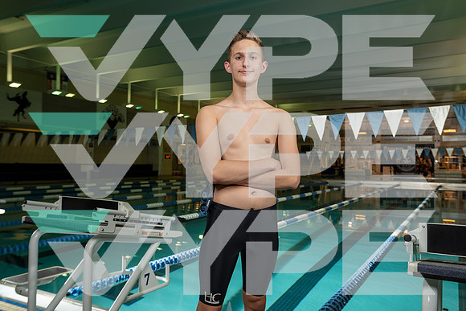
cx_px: 233
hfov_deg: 60.3
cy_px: 156
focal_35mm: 31
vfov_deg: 42.3
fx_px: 401
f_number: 4.5
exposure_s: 1/250
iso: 640
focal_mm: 31
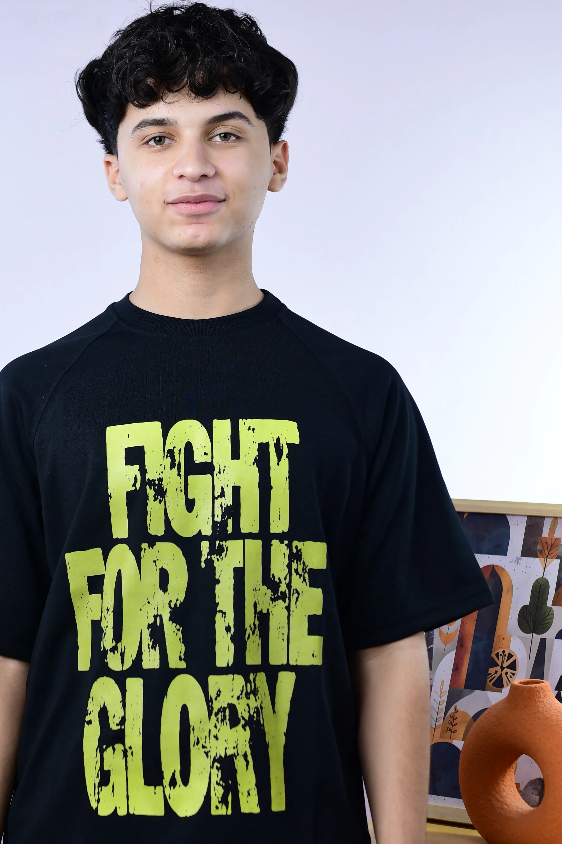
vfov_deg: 26.0
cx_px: 194
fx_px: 1828
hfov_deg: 17.4
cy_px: 423
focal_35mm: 78
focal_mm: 35
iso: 250
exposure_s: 1/100
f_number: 3.2
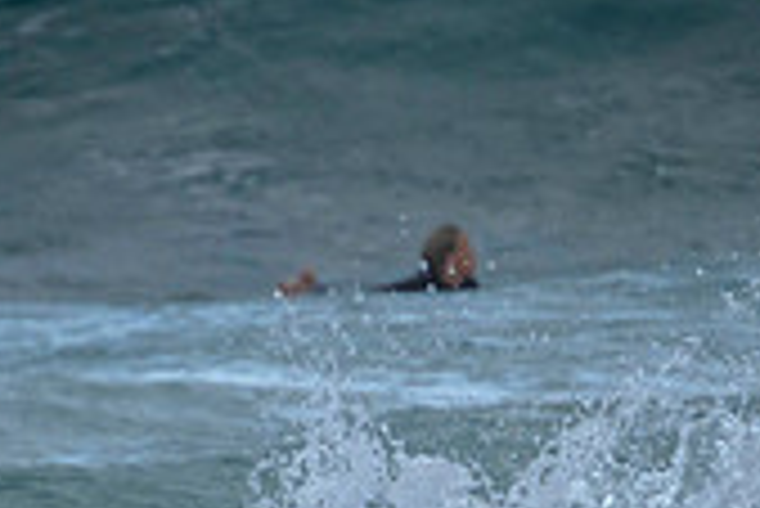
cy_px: 793
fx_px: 57893
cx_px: 477
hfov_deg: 0.8
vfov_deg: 0.5
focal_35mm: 2740
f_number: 11
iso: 1600
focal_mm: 800
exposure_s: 1/1600
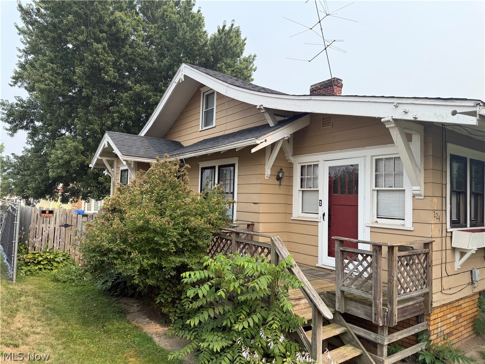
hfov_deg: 71.6
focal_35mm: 24
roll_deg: -3.1
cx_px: 242
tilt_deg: +6.5
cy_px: 182
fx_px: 336
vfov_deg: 56.8
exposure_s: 1/1949
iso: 80
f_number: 1.78
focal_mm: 6.76
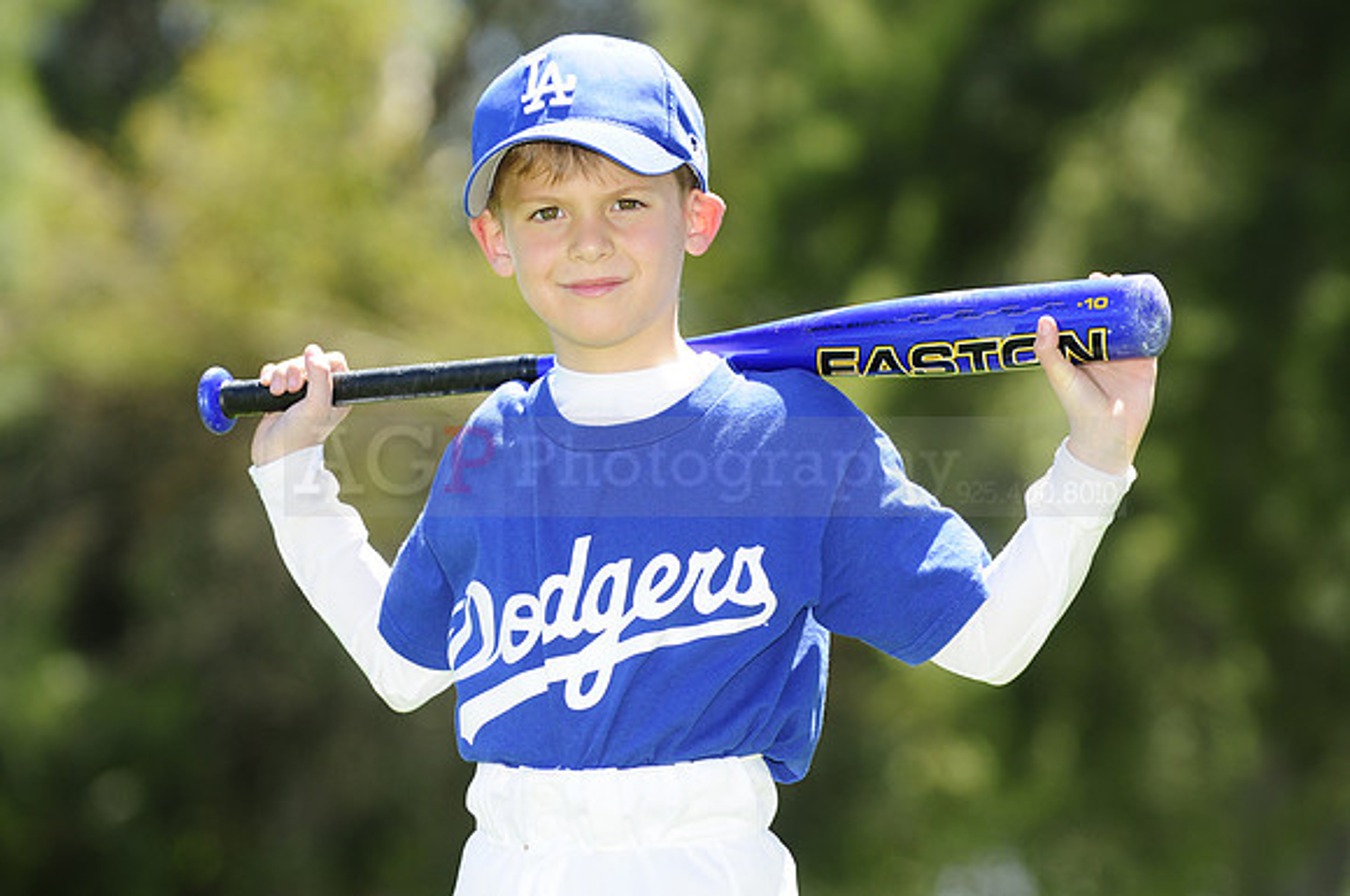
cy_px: 448
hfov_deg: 10.2
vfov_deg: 6.8
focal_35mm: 202
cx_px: 675
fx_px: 7583
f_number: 4
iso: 200
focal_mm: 135
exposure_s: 1/640
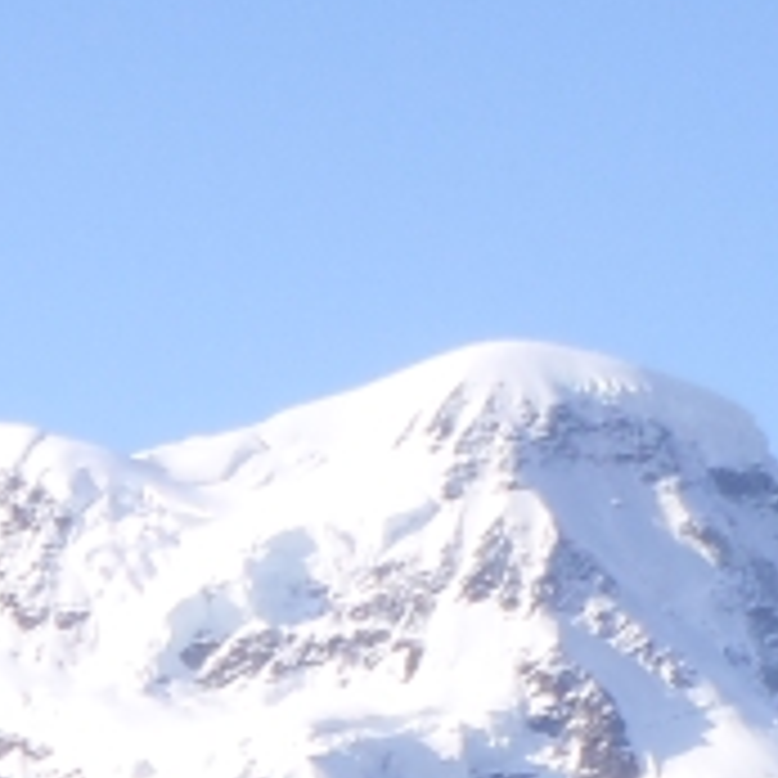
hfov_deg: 5.4
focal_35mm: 313
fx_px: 7959
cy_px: 1538
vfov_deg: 5.5
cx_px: -1196
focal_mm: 10.34
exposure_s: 1/200
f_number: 5.6
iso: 80
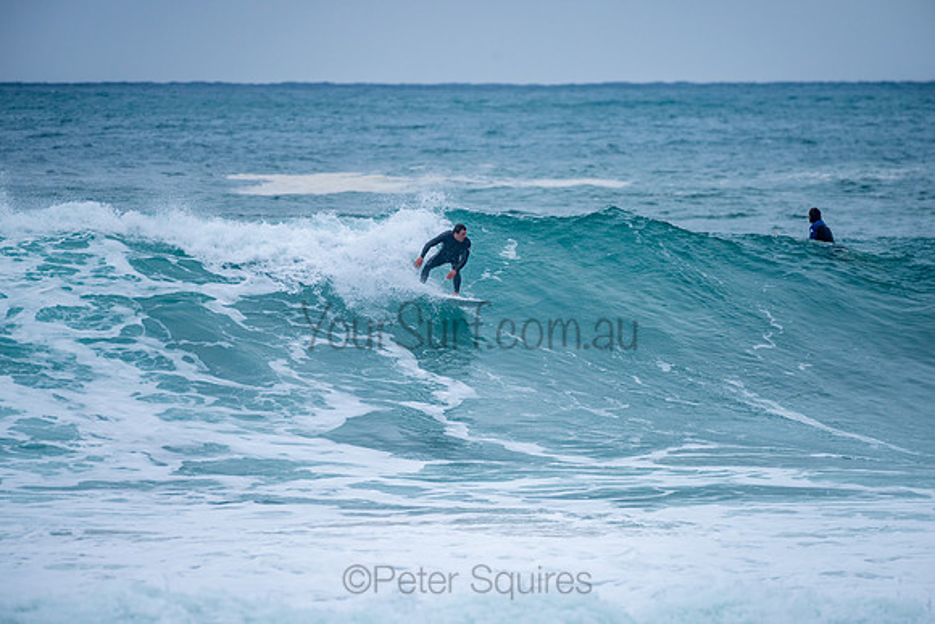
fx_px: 14271
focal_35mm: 549
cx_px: 468
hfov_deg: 3.8
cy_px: 312
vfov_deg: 2.5
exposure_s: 1/800
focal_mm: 500
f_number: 5.6
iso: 180
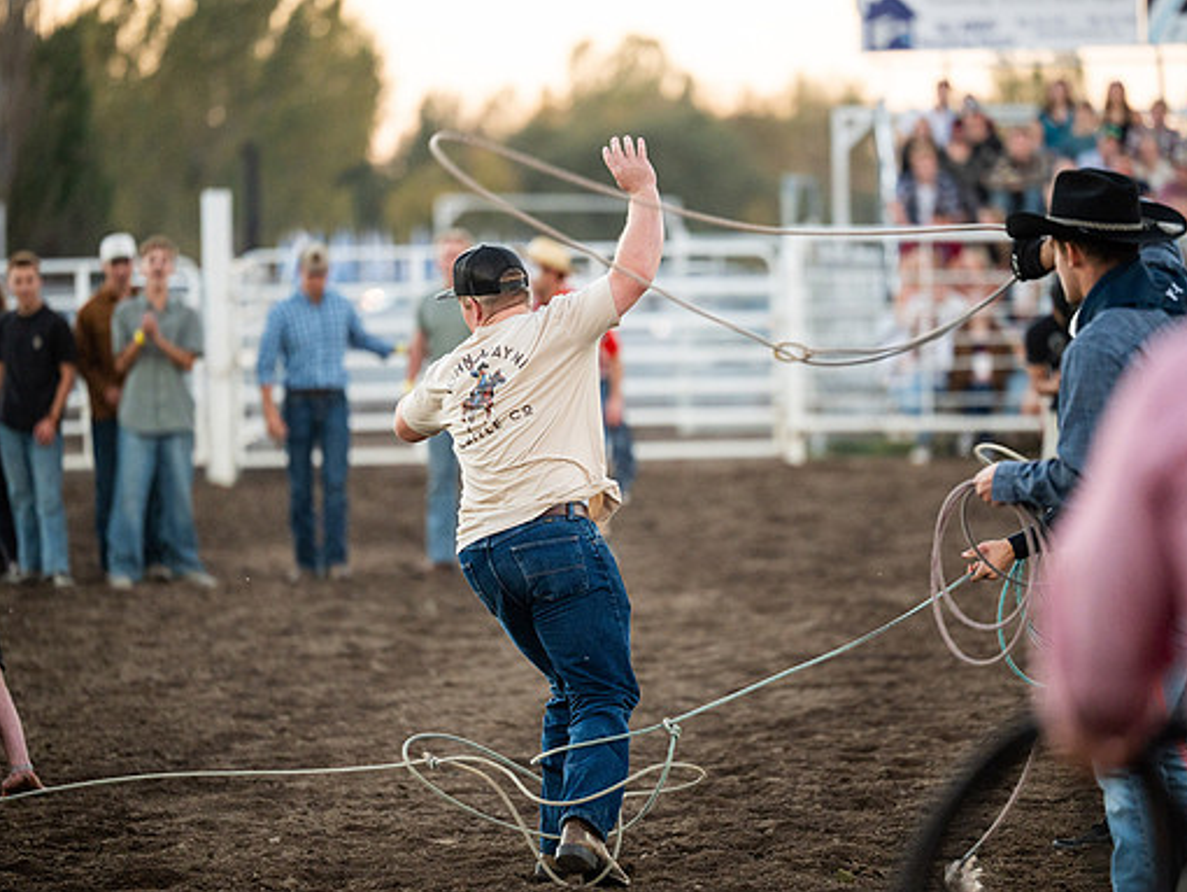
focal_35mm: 238
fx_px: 8165
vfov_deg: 6.2
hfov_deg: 8.3
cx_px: 654
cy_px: 447
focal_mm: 200
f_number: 2.8
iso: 800
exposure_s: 1/640
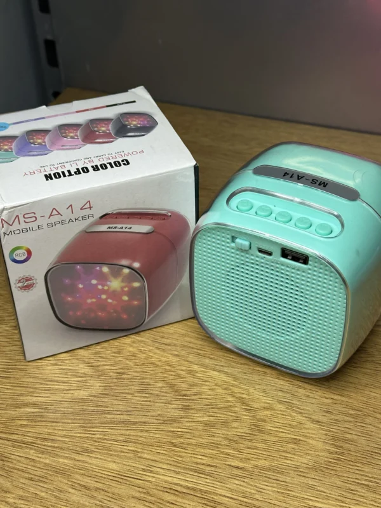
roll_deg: +0.3
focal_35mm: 48
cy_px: 254
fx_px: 704
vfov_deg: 39.7
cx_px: 190
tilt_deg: -38.7
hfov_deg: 30.3
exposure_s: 1/50
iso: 100
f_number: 1.78
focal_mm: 6.86
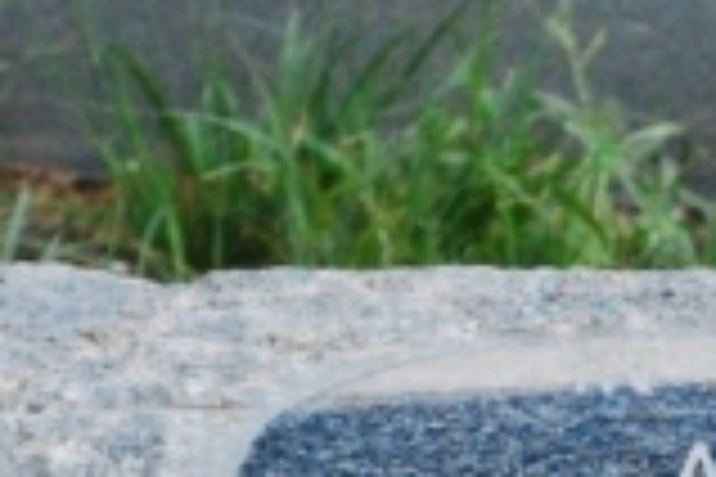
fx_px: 9625
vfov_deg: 2.8
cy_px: 1006
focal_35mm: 484
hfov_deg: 4.2
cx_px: 1211
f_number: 5.6
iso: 1600
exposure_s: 1/1600
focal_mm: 50
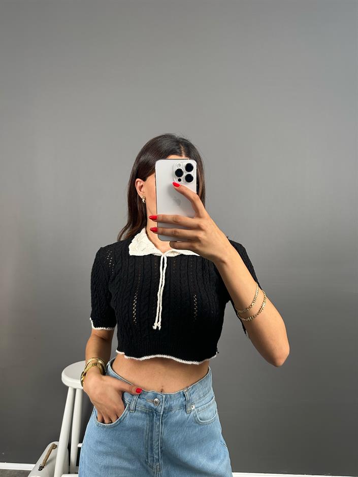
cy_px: 238
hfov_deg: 56.8
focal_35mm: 24
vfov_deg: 71.6
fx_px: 331
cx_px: 179
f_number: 1.78
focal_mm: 6.86
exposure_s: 1/121
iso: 200
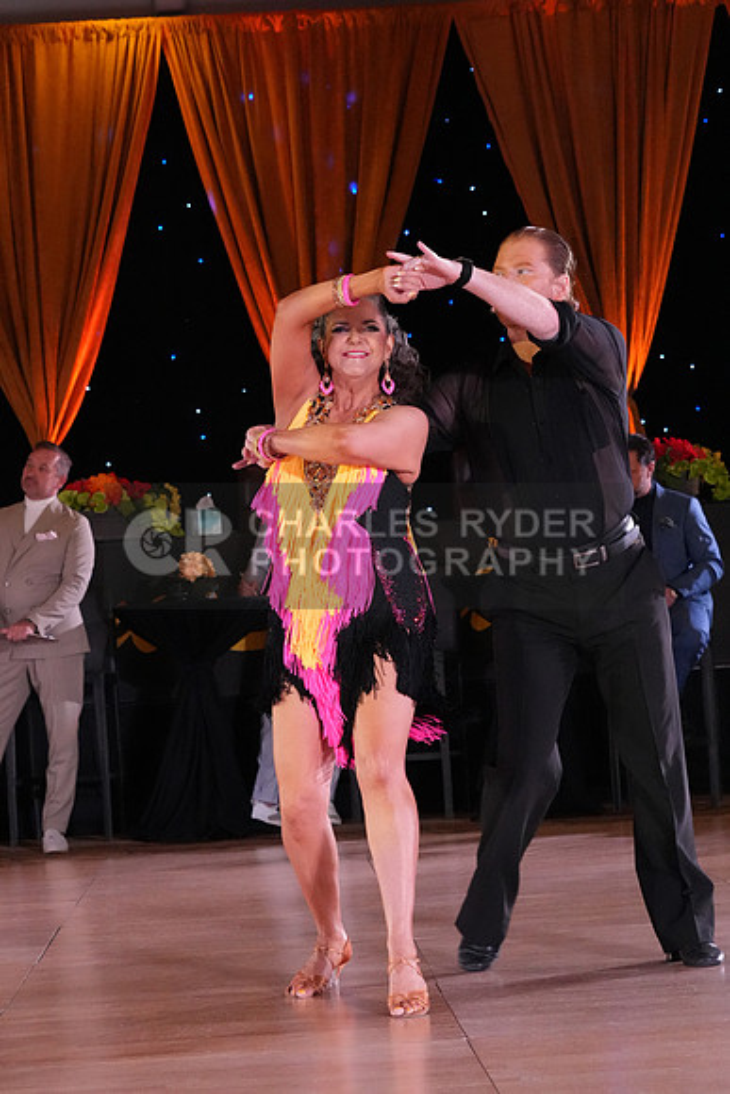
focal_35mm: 91
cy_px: 547
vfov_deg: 22.4
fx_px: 2766
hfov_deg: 15.0
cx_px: 365
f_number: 5.6
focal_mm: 61
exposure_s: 1/400
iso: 8000
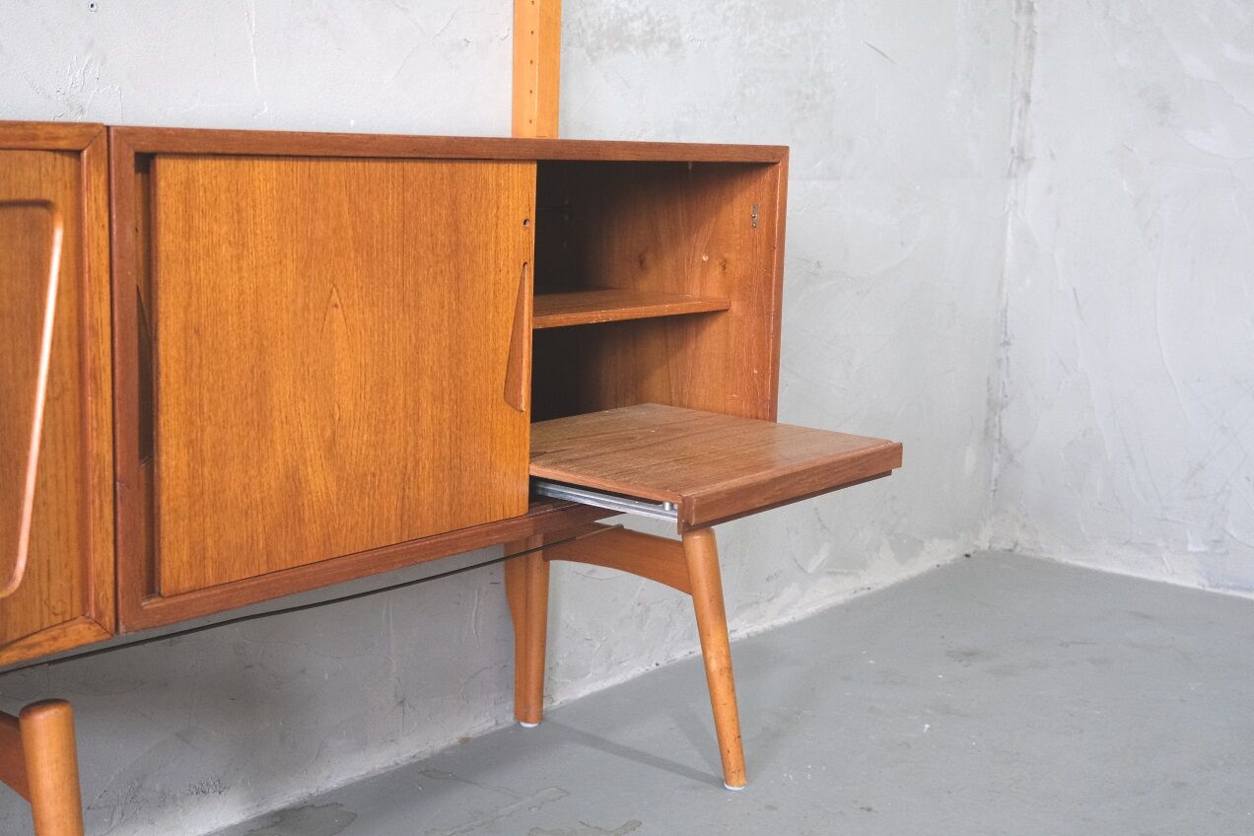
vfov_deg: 30.5
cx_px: 627
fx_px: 1533
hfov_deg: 44.5
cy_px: 418
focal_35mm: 44
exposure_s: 1/42
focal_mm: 29.2
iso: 2500
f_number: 4
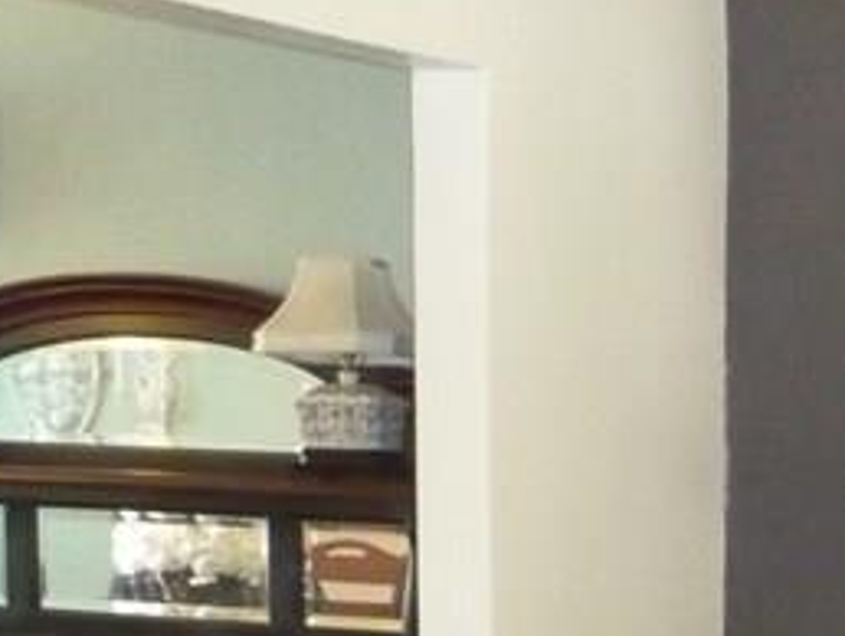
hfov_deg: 14.7
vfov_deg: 12.0
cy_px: 905
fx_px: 2908
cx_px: 1471
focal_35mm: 119
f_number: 3.3
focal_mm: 5.2
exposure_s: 1/30
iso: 800
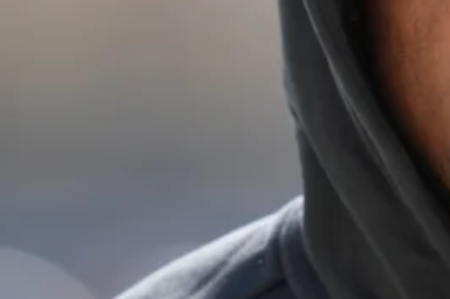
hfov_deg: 1.3
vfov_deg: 0.9
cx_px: 519
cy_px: -46
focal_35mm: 1580
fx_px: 19737
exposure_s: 1/1000
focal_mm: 560
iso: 640
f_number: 4
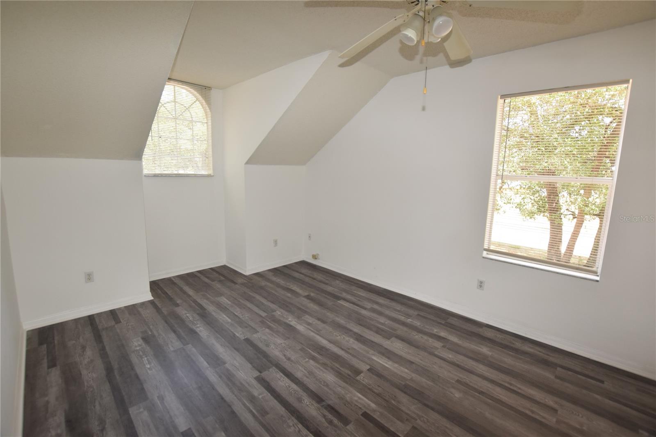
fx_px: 273
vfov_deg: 77.3
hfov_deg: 100.4
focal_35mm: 15
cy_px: 218
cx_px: 328
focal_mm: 10
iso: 560
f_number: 5.6
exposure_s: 1/125
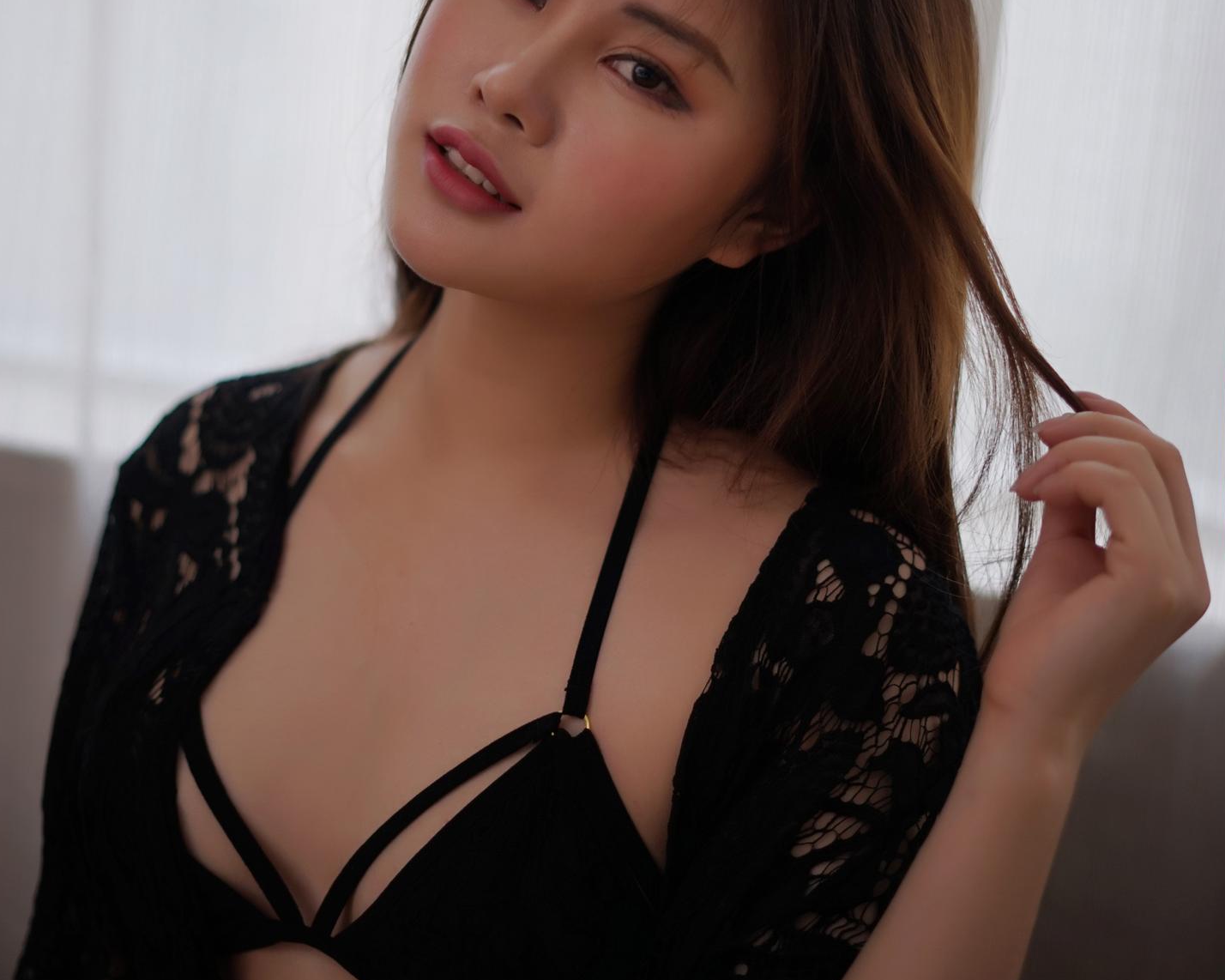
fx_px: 2574
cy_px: 224
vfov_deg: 21.3
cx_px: 612
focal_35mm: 71
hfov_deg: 26.8
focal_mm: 50
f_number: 1.8
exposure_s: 1/800
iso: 250
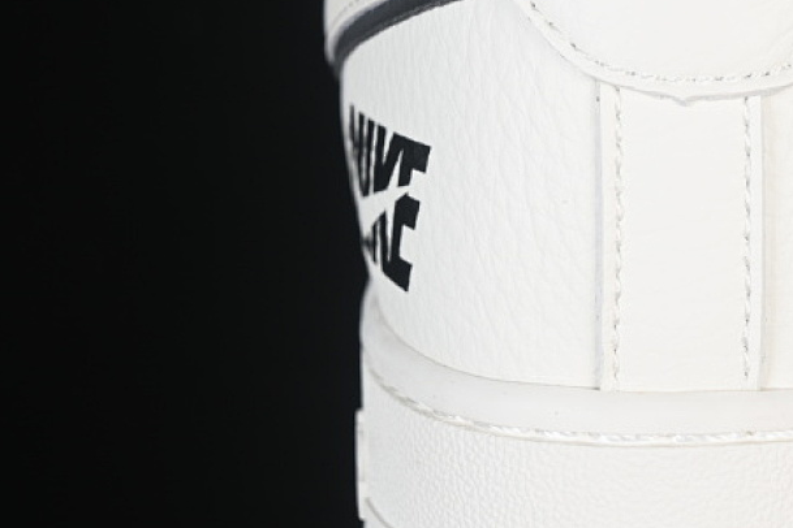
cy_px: 189
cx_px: 701
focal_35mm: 133
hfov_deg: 15.3
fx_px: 2929
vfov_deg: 10.3
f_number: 7.1
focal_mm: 50
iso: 160
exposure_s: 1/80
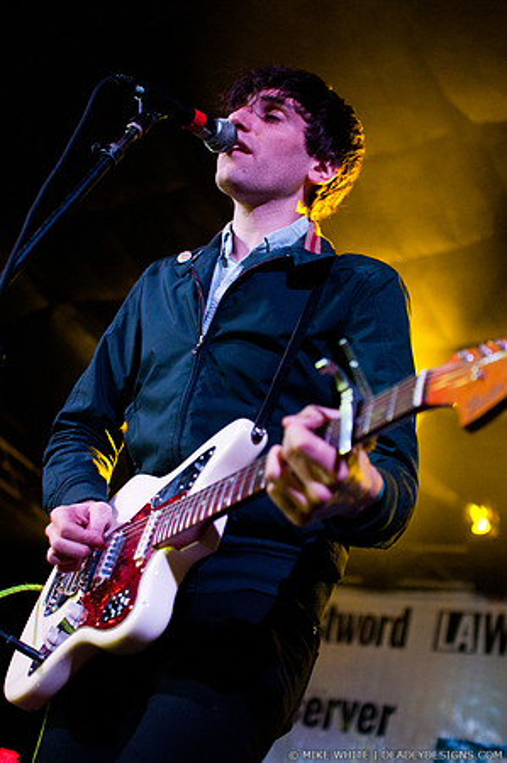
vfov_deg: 43.6
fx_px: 953
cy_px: 382
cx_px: 254
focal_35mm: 45
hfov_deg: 29.8
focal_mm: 30
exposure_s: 1/160
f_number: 2.2
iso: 1250
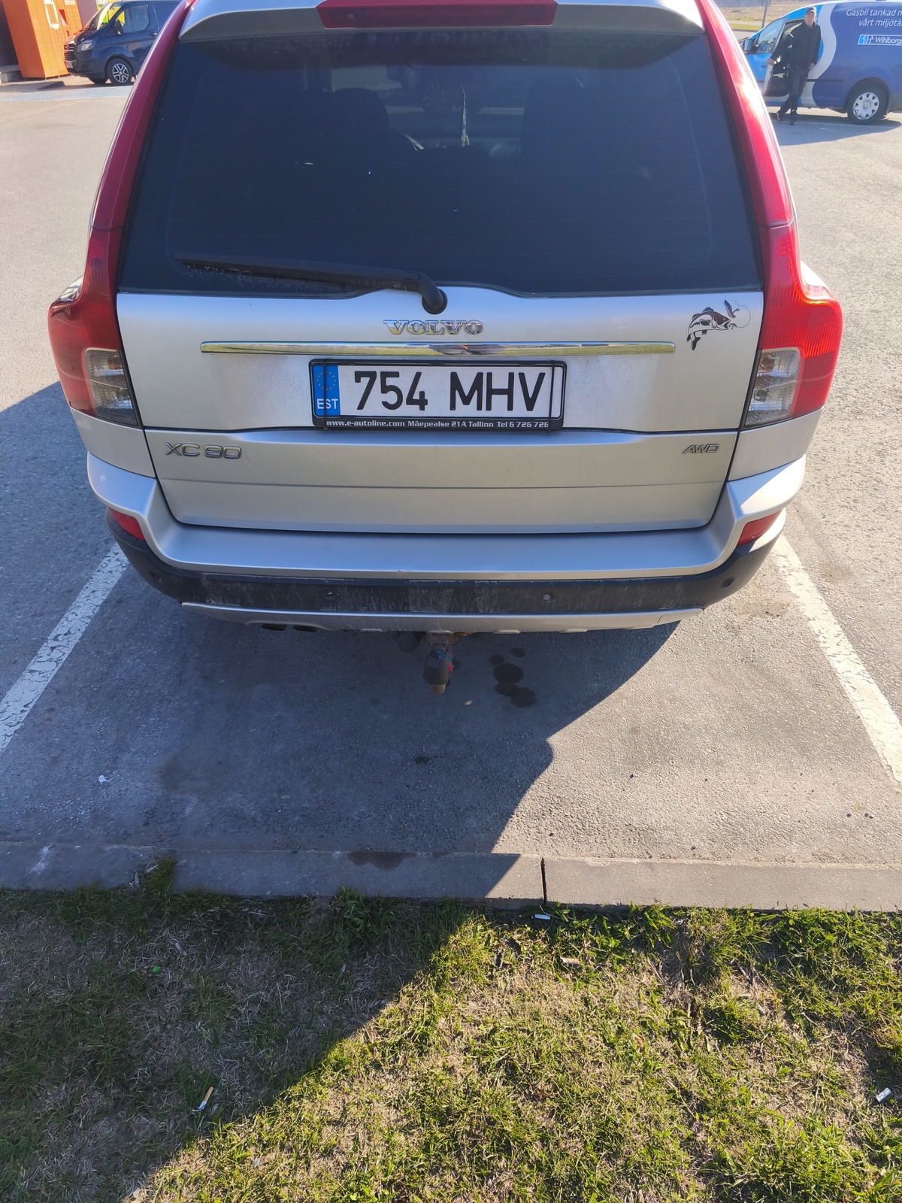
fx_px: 799
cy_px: 602
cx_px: 451
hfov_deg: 58.9
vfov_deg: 73.9
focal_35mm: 23
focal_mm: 5.35
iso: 80
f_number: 1.7
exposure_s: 1/1512
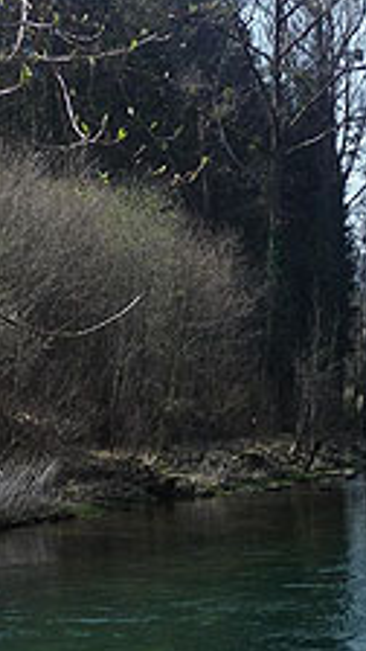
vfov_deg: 22.6
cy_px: 407
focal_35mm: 94
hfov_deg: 12.3
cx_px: 526
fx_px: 1622
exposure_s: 1/400
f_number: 4
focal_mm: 7.1
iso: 100
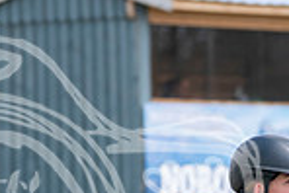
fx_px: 5874
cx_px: 262
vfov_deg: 1.9
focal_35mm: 731
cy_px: 221
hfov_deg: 2.8
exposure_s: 1/200
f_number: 5.6
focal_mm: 187
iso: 100
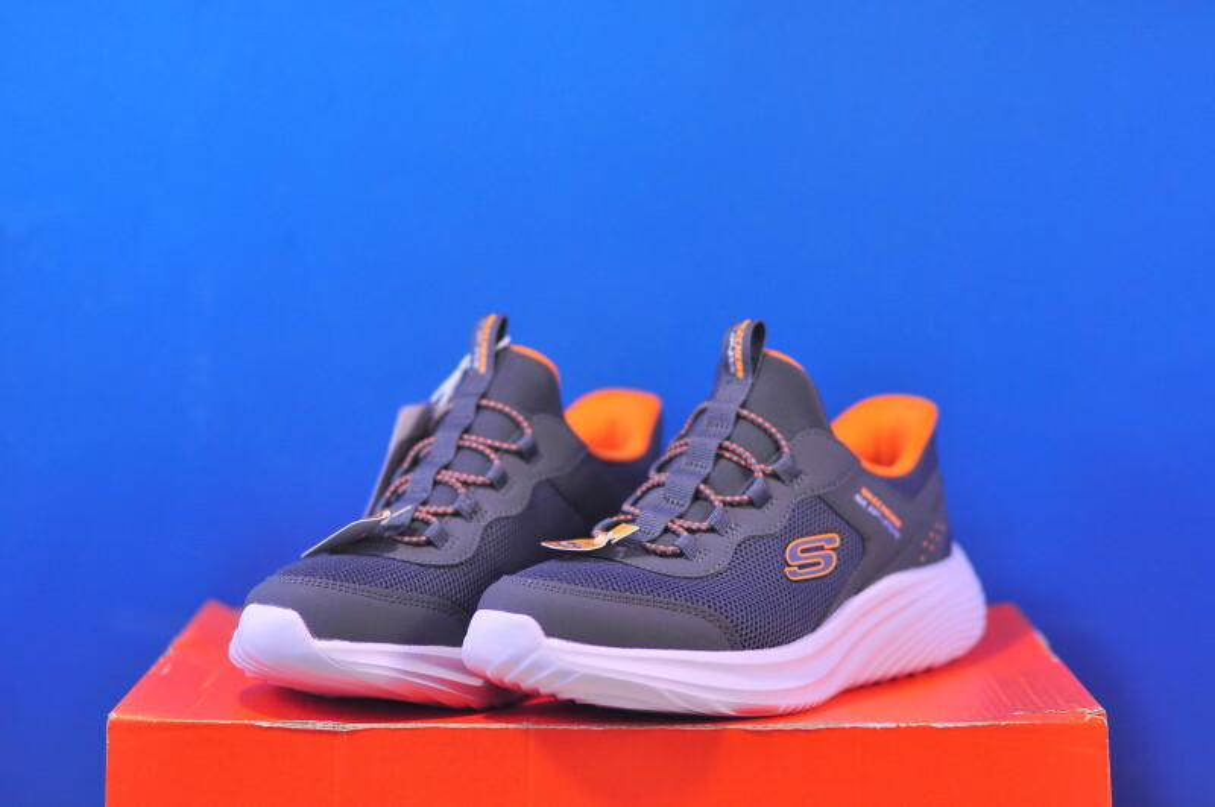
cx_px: 608
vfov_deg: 18.1
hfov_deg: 27.0
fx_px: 2528
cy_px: 404
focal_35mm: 75
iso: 250
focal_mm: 50
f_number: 2.2
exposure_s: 1/320
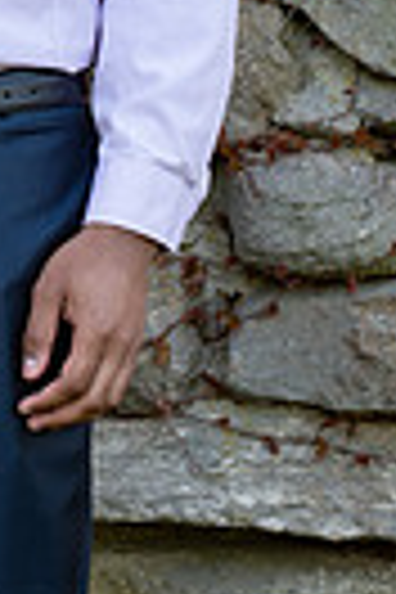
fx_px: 10114
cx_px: -261
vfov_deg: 3.4
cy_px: -315
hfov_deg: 2.2
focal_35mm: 613
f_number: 4.5
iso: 200
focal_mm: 120
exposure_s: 1/125
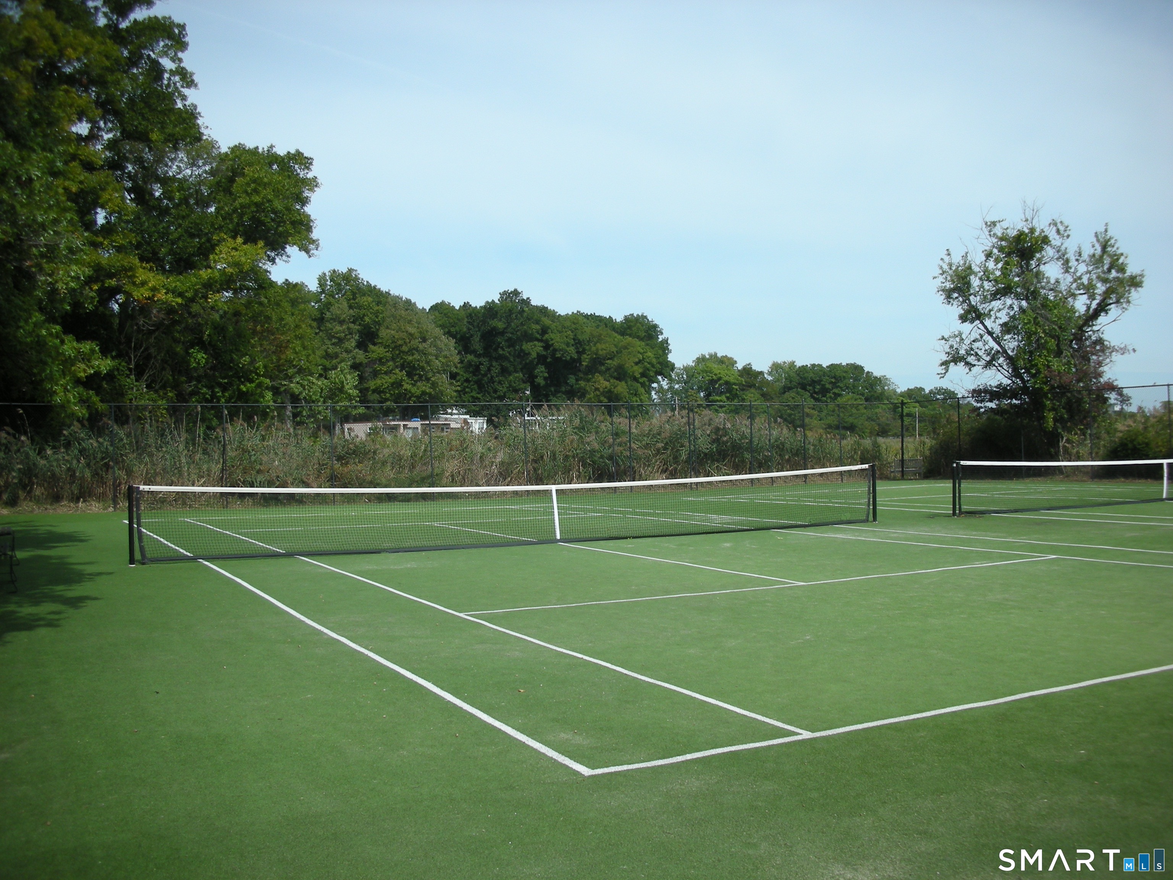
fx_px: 1186
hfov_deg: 52.6
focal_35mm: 35
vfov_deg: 40.7
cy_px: 440
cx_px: 586
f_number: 7.9
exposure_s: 1/126
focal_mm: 5.8
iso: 51
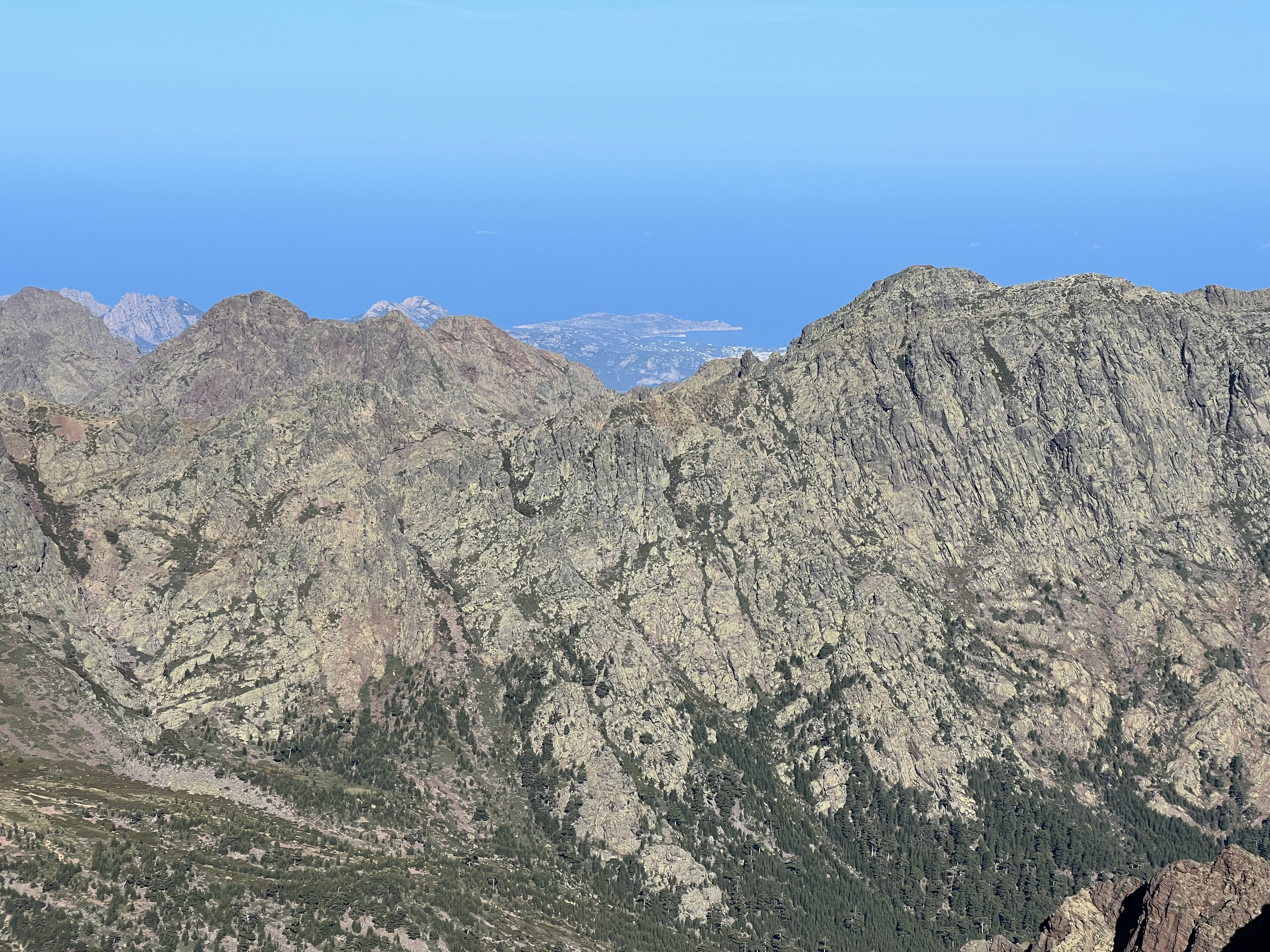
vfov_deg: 19.1
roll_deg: +0.1
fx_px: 2825
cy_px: 476
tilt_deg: -6.7
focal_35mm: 77
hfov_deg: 25.3
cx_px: 635
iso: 32
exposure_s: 1/1143
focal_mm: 9
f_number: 2.8
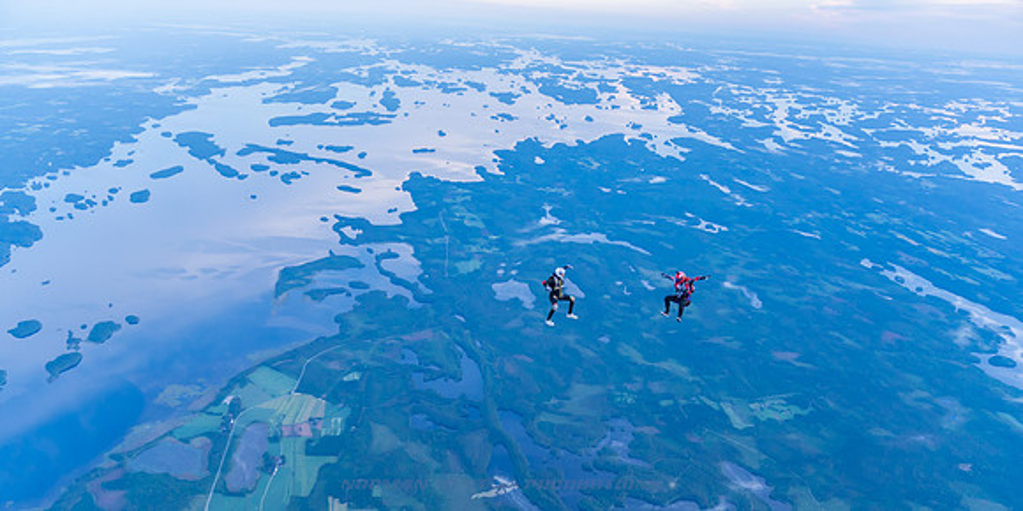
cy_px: 326
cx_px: 515
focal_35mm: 33
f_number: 2.8
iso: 1000
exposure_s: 1/2000
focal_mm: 30
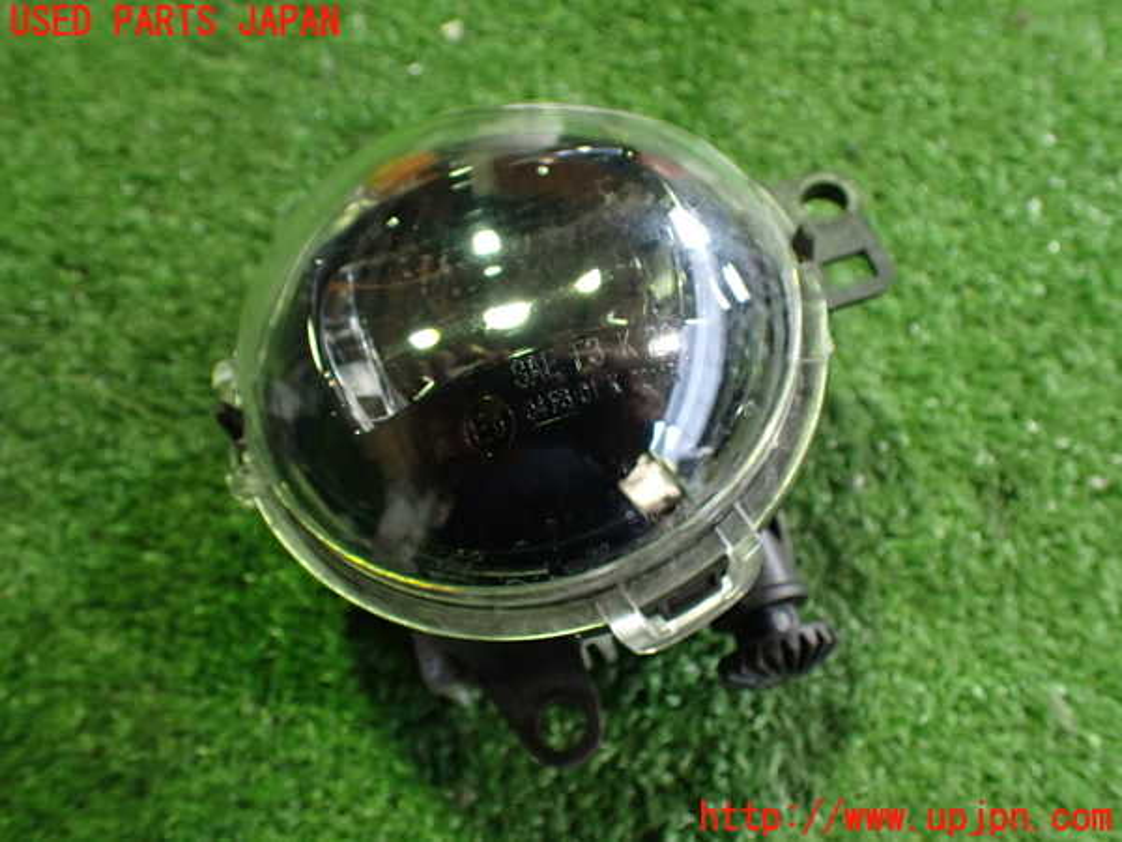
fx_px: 972
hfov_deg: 60.0
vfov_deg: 46.8
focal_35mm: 30
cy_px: 421
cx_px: 561
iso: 800
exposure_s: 1/50
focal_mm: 5.4
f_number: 2.3
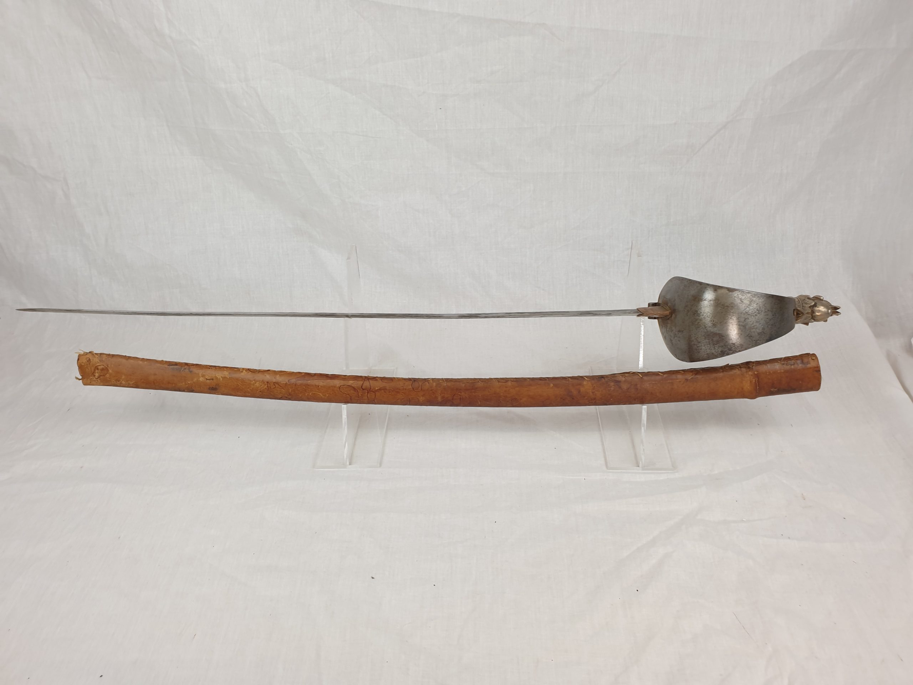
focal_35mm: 26
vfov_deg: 53.1
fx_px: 686
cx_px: 456
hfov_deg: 67.3
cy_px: 342
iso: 80
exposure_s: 1/100
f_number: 2.4
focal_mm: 4.3
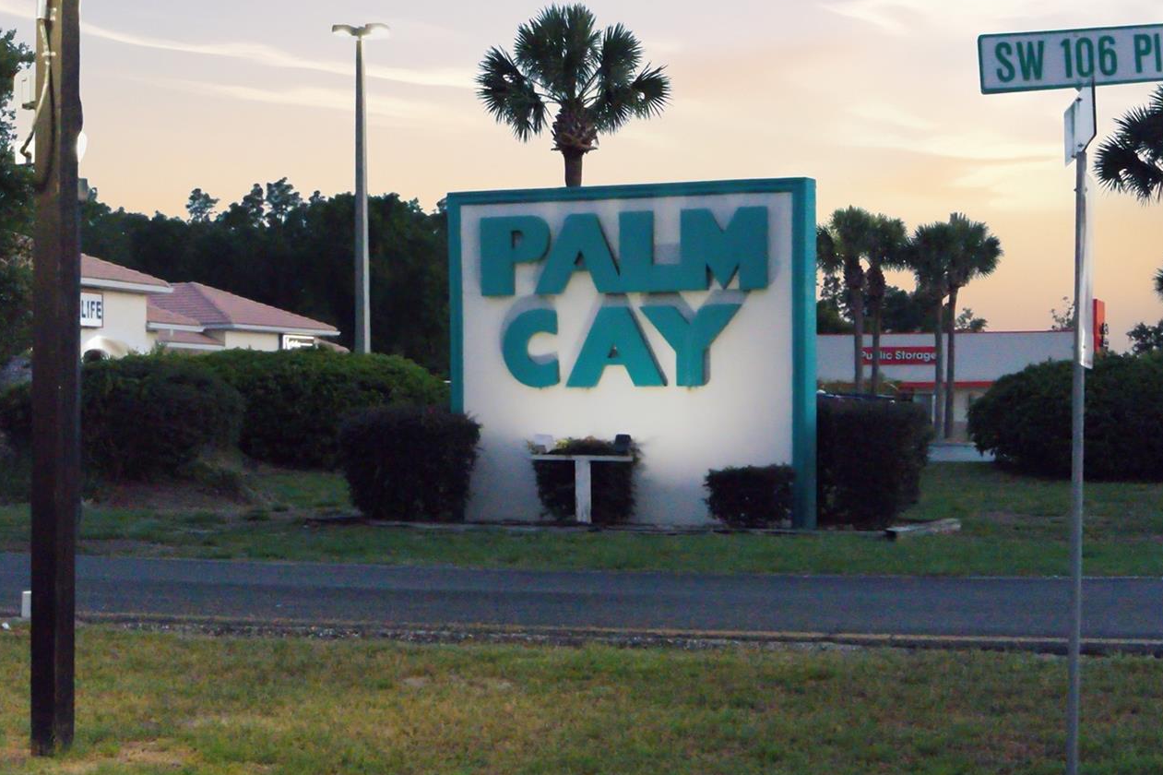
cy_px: 344
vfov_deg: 20.6
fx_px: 2131
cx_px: 616
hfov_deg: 30.5
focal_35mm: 66
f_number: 10
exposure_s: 1/125
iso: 12800
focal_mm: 35
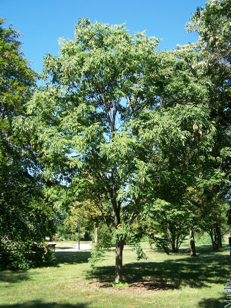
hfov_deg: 37.7
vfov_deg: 49.0
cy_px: 154
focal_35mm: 38
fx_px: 338
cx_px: 116
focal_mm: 6.3
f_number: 2.8
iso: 80
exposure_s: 1/400
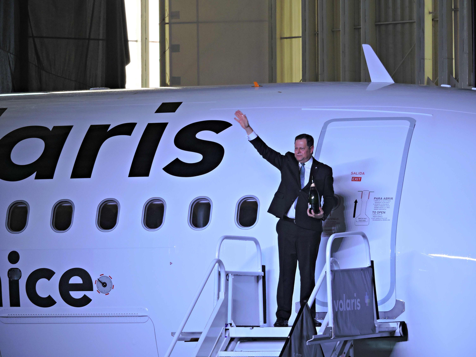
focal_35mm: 270
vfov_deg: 5.5
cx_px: 238
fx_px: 3713
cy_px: 178
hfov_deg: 7.3
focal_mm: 48.4
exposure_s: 1/125
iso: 200
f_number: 5.5
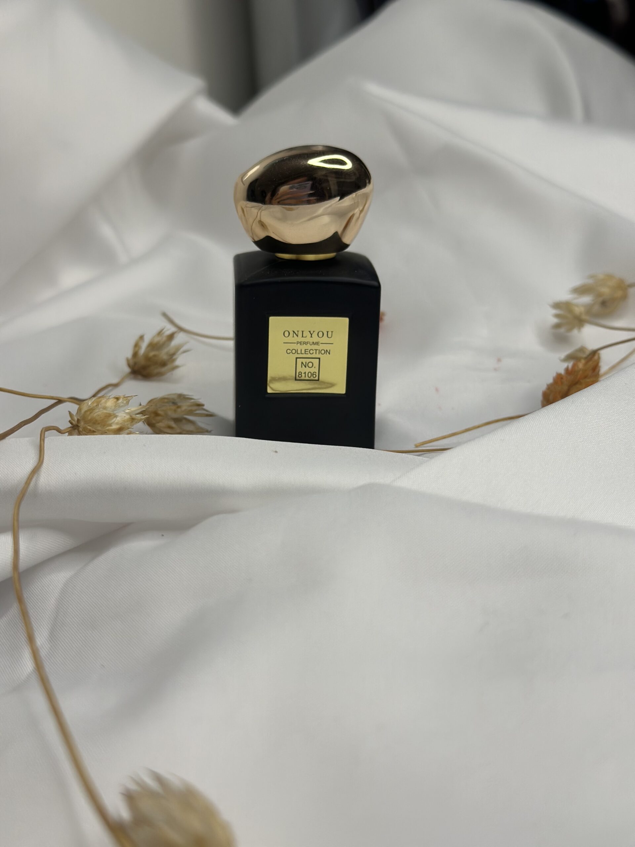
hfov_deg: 30.3
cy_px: 424
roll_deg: +4.0
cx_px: 318
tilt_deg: -18.3
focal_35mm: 48
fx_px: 1174
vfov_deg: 39.7
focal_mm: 6.86
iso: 80
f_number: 1.78
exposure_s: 1/541
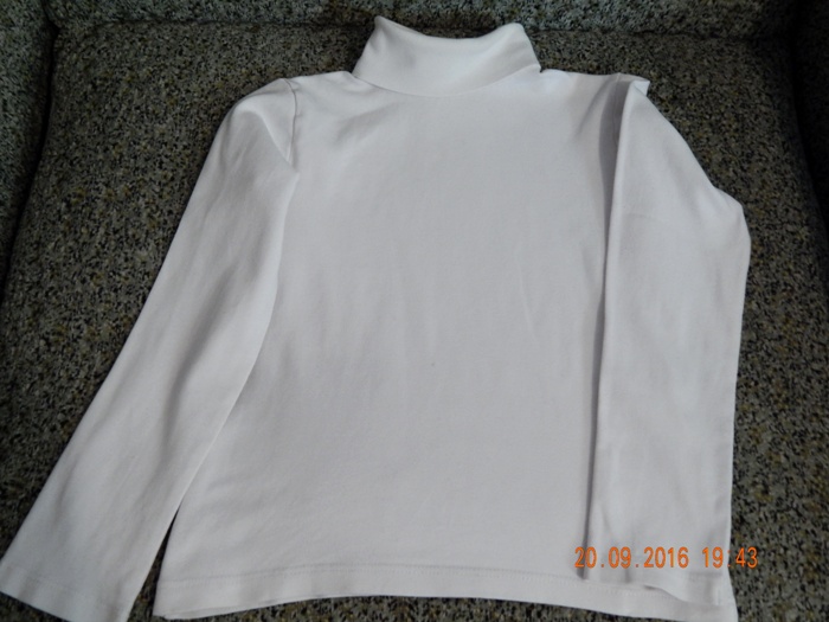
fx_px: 838
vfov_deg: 40.7
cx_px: 414
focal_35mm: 35
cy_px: 311
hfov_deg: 52.6
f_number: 3.3
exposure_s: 1/10
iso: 400
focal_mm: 6.1
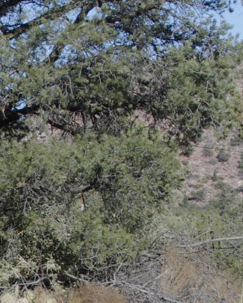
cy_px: 471
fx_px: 2104
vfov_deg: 8.1
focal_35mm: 234
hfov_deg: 6.3
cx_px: -340
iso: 640
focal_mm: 28
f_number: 13
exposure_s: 1/160
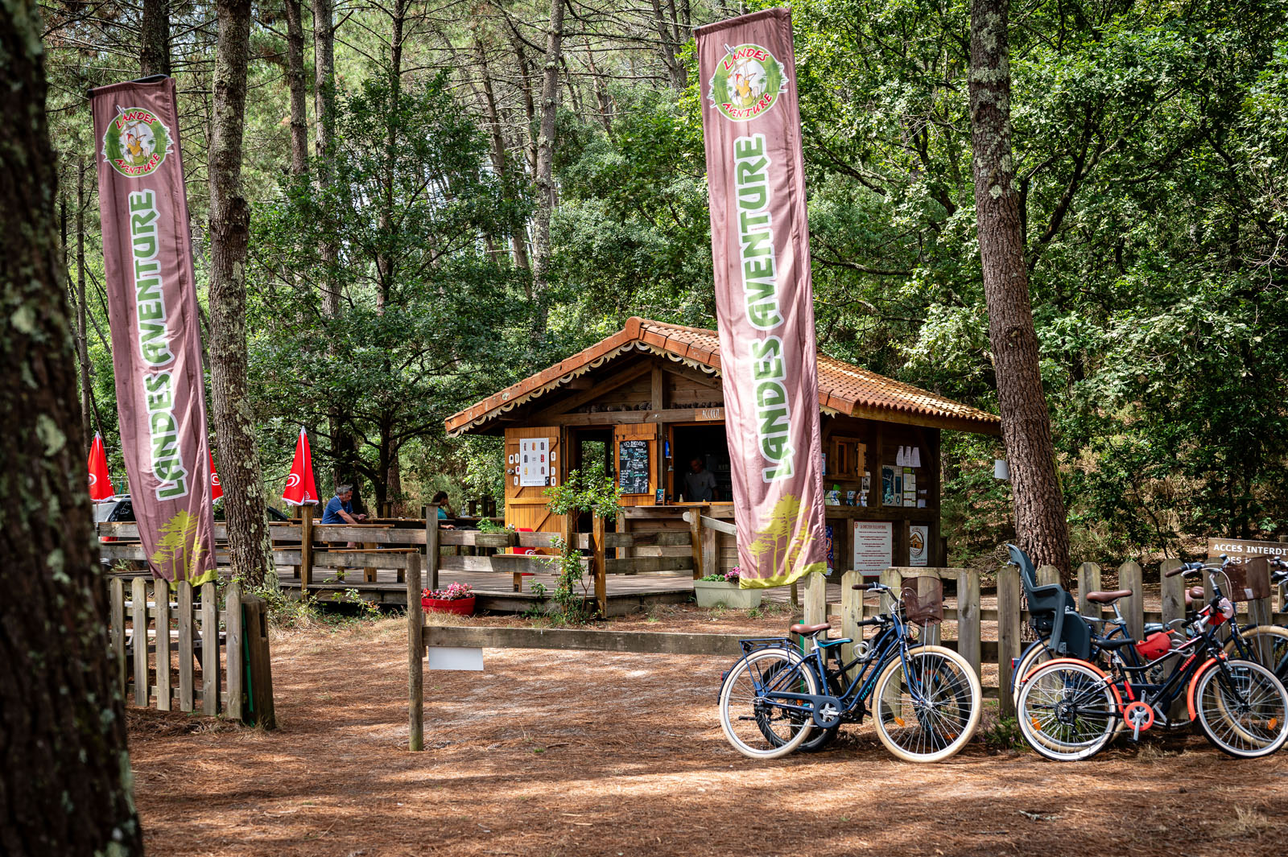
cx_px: 644
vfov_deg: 27.0
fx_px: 1788
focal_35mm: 50
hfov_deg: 39.6
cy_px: 428
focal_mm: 50
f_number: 4
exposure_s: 1/200
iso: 100
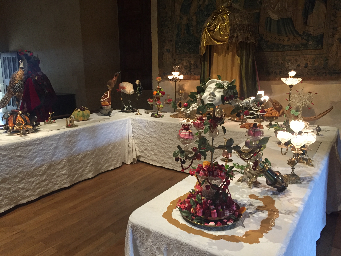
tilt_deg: -11.5
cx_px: 170
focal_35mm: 29
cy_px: 128
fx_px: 286
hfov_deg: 61.7
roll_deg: +0.4
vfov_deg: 48.2
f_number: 2.2
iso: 250
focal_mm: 4.15
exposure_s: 1/33
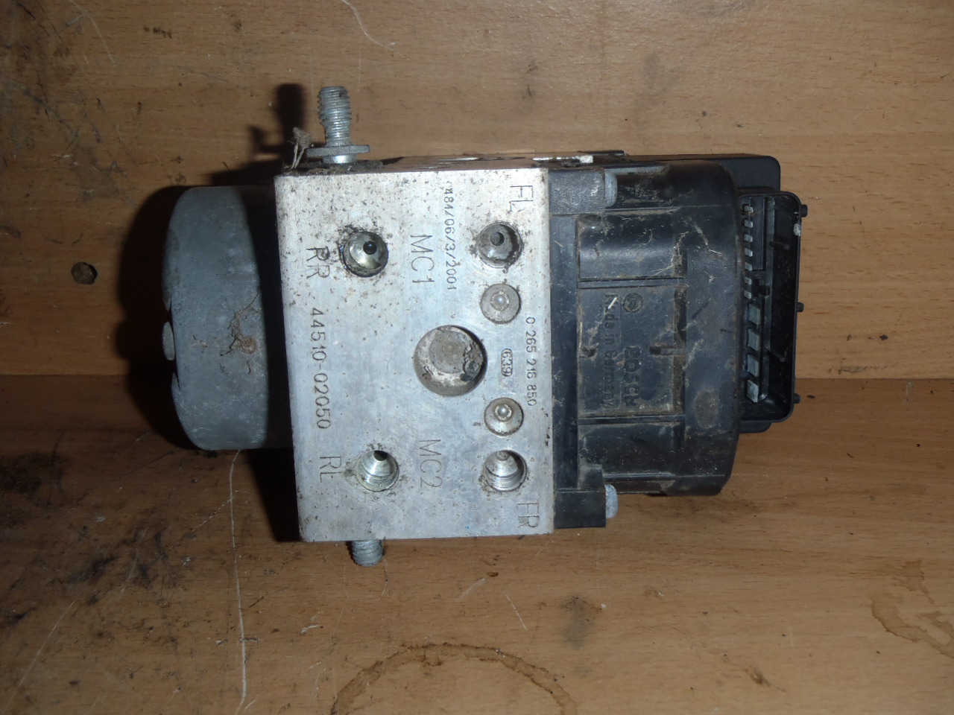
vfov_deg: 37.7
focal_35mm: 38
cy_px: 358
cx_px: 477
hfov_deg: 49.0
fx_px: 1047
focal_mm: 6.83
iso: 100
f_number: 4.6
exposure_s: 1/40
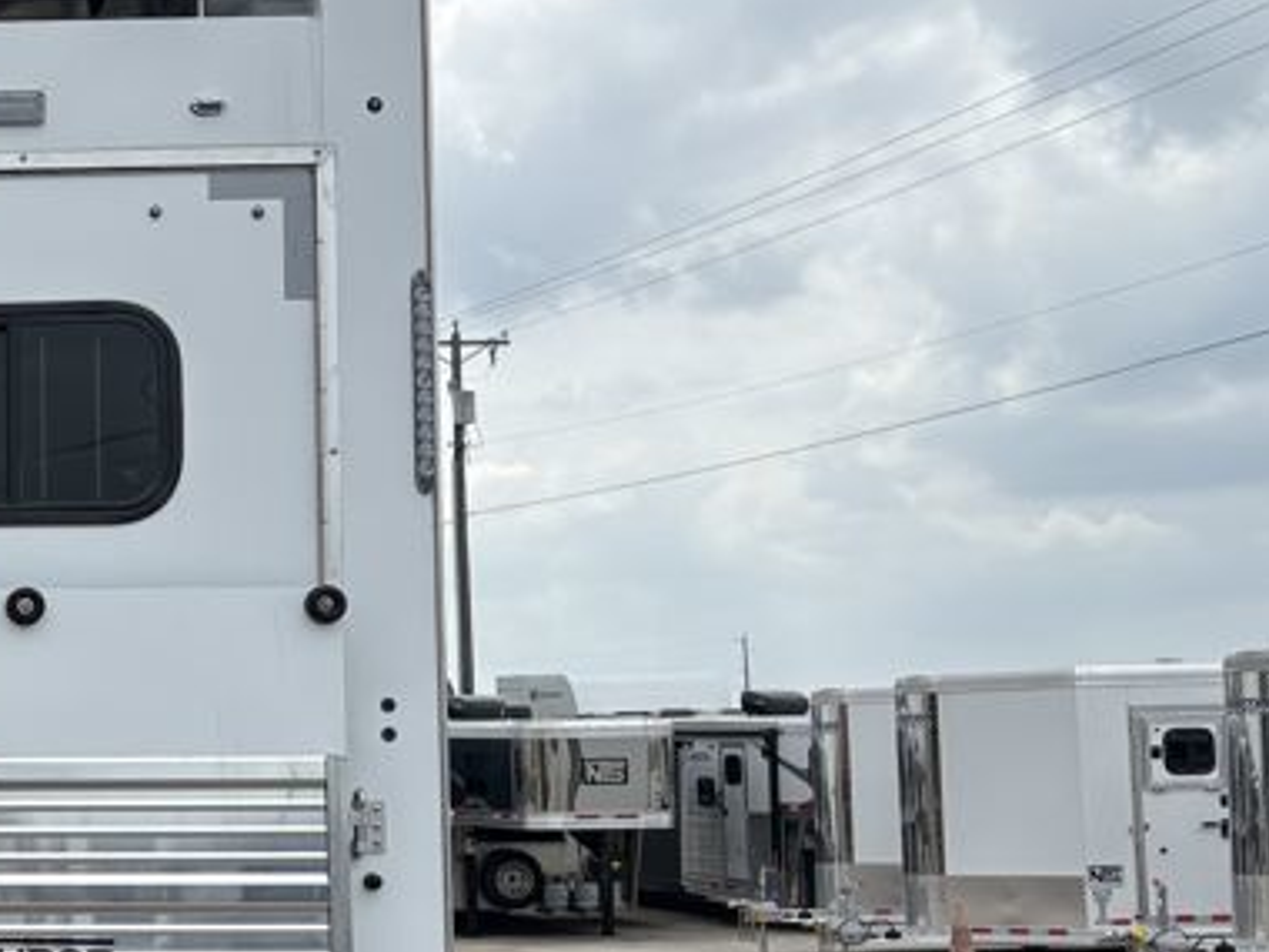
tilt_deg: +3.7
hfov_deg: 24.1
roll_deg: +1.4
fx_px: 2566
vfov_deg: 20.9
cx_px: -421
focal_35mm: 70
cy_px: 658
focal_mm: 5.96
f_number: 1.6
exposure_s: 1/4329
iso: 50
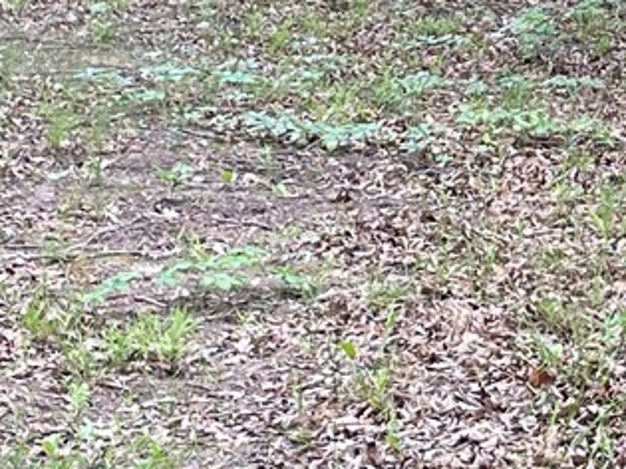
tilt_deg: +1.1
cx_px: 650
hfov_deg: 11.6
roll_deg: -0.3
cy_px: -137
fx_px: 3055
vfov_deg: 8.7
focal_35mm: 169
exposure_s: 1/169
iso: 32
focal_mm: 4.2
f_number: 1.6
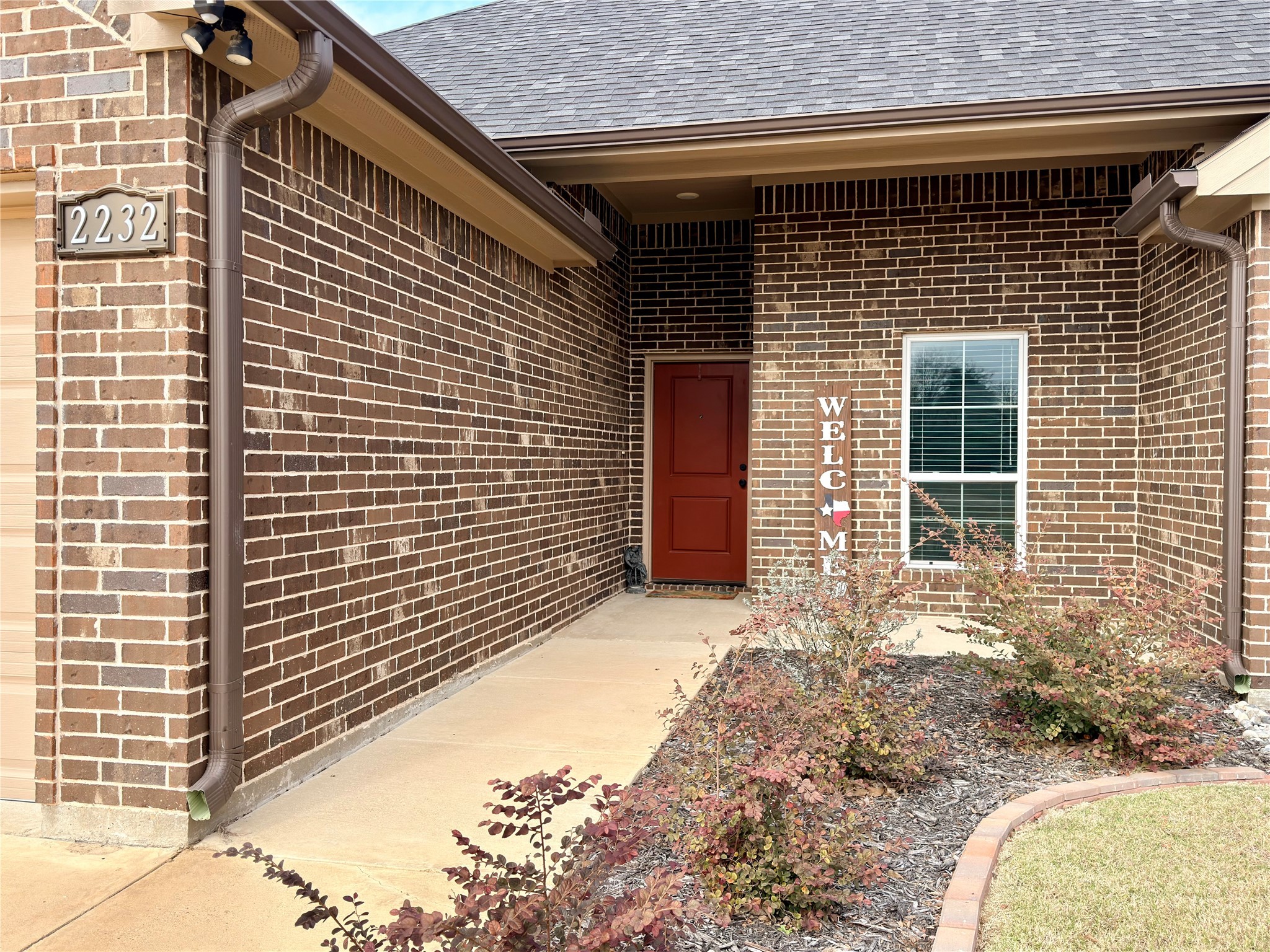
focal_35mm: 30
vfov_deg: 46.8
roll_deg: -0.3
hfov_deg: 60.0
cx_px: 635
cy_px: 476
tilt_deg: -1.5
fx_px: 1101
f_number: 1.78
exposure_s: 1/1267
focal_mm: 6.76
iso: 64
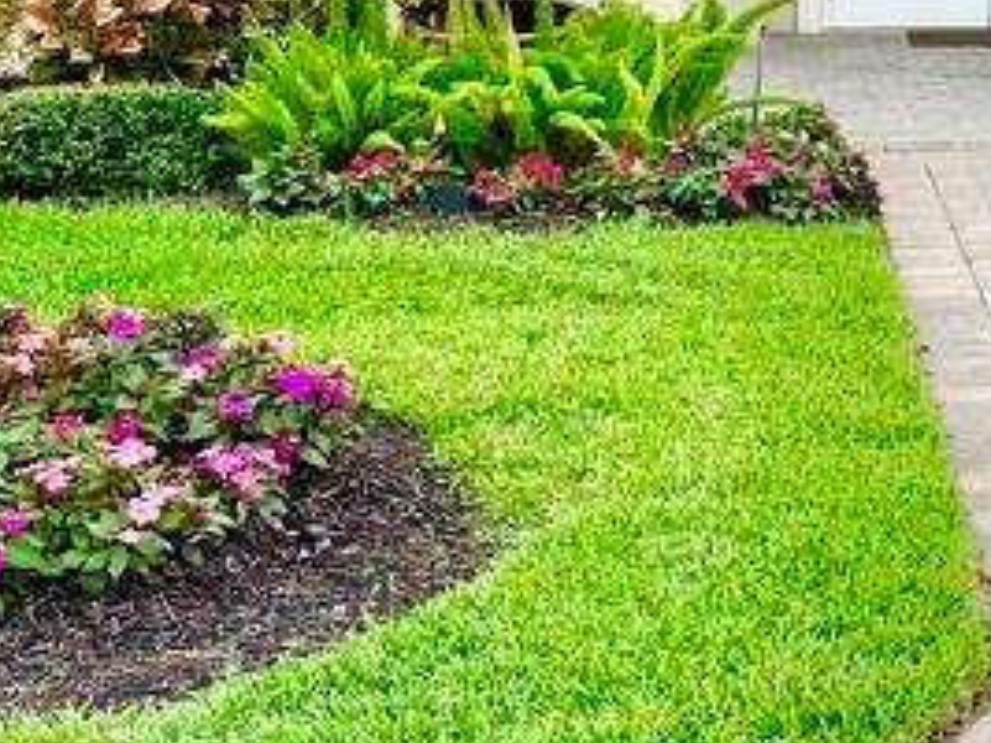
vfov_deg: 15.5
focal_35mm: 92
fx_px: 2633
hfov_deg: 19.2
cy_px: -134
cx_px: 1392
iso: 100
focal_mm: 6.76
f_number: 1.78
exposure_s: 1/2611
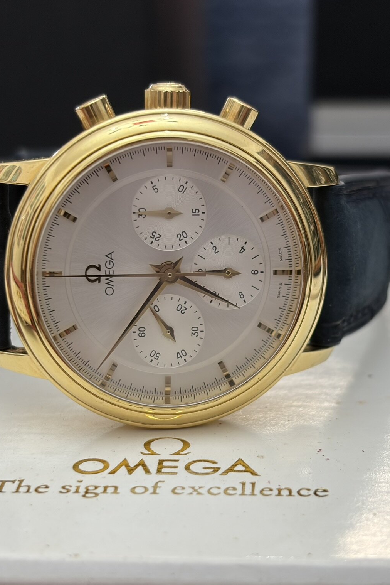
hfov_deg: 18.7
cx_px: 195
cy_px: 292
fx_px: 1186
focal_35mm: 73
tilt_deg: -18.0
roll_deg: +1.4
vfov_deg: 27.7
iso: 80
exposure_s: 1/50
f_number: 1.6
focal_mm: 5.96
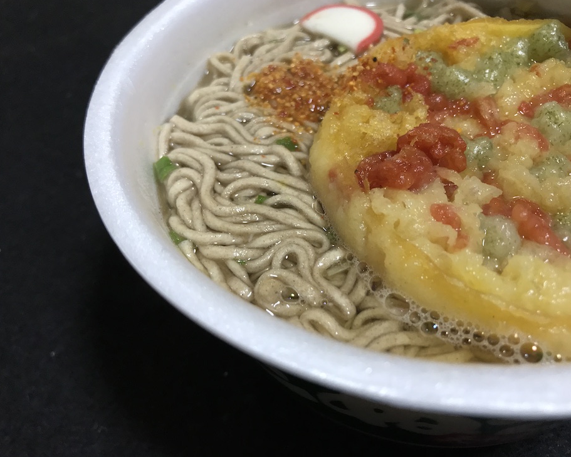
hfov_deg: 58.8
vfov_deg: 48.5
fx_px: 507
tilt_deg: -47.3
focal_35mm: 30
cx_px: 296
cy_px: 229
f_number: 1.8
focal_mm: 3.99
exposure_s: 1/30
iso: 125
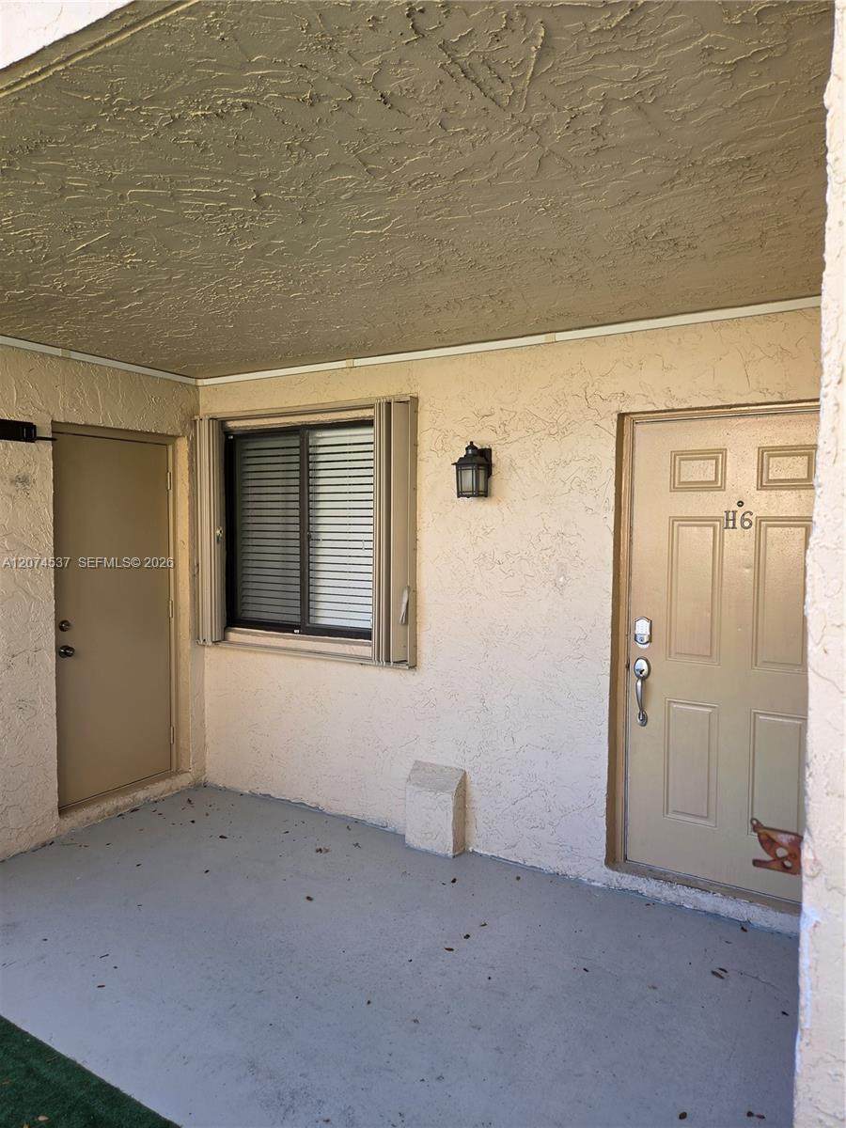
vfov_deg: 73.9
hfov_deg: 58.9
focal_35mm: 23
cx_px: 423
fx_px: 749
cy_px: 564
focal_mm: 5.4
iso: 40
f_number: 1.8
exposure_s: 1/180
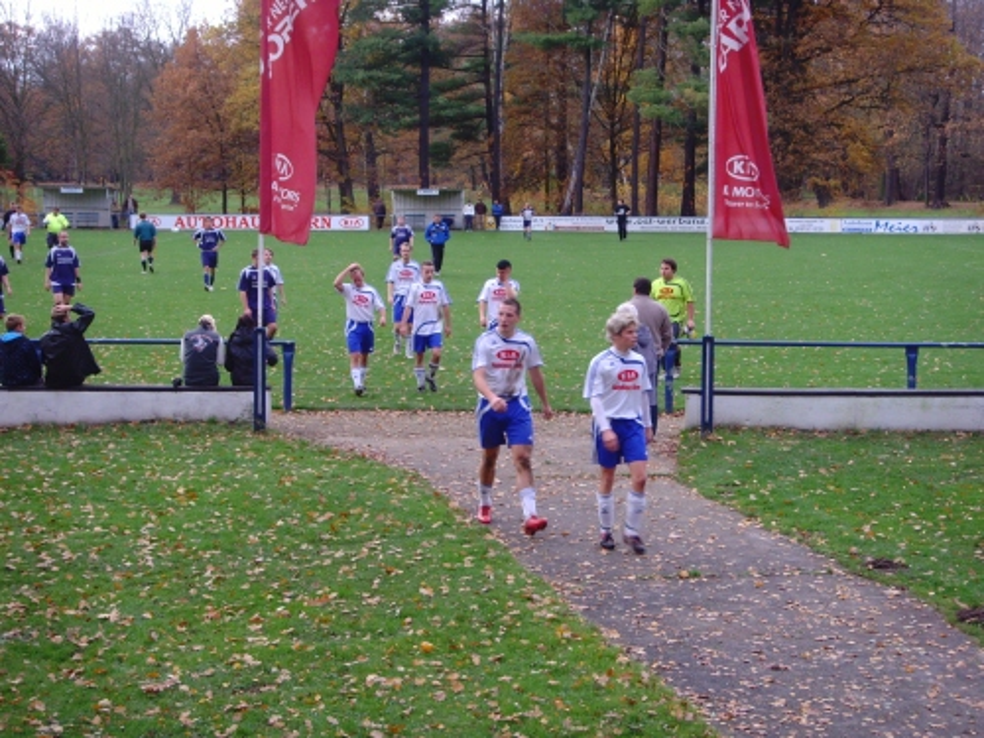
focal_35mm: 70
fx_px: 1990
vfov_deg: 21.0
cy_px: 369
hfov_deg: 27.8
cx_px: 492
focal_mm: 11.8
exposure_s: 1/60
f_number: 4.1
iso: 120
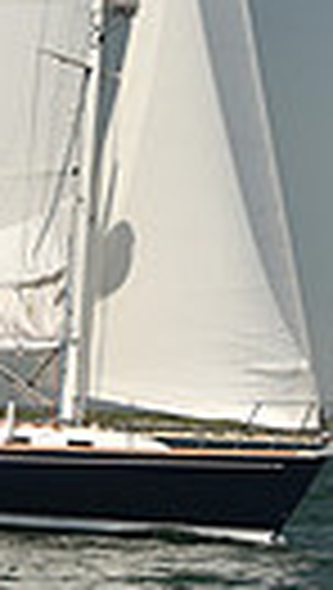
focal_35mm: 361
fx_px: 5649
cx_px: 166
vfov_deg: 6.0
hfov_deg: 3.4
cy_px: -34
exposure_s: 1/800
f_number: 6.3
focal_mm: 78
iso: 250
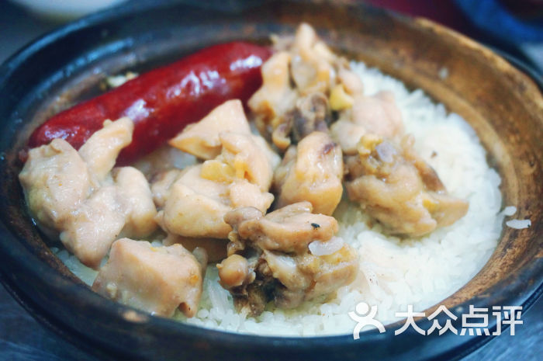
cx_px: 272
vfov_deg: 25.7
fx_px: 791
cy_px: 180
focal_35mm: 52
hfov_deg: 37.9
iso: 1000
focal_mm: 35
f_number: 5.6
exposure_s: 1/60
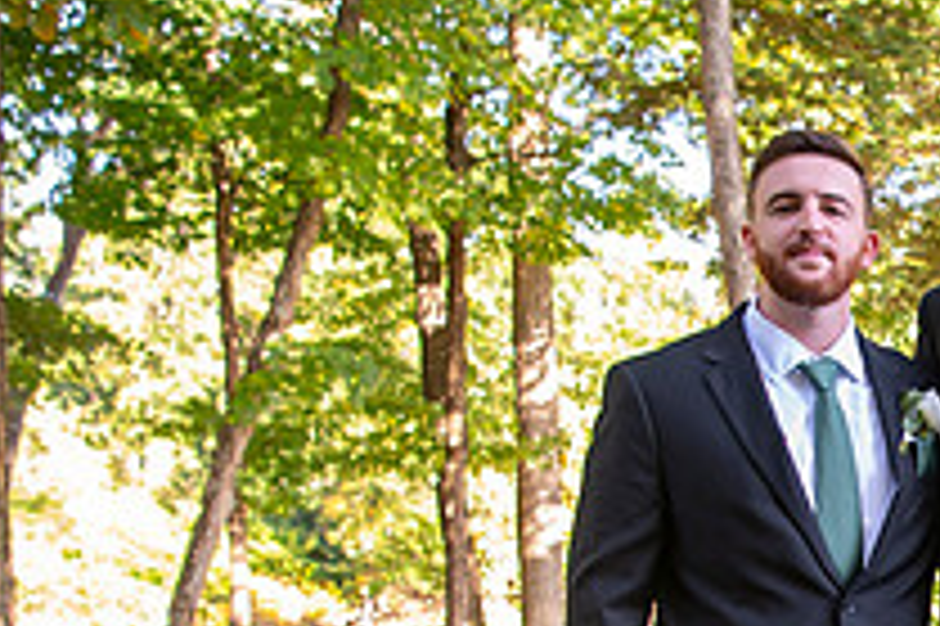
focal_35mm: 69
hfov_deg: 26.2
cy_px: 594
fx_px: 1800
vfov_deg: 19.3
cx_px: 1115
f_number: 4
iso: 400
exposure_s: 1/100
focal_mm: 24
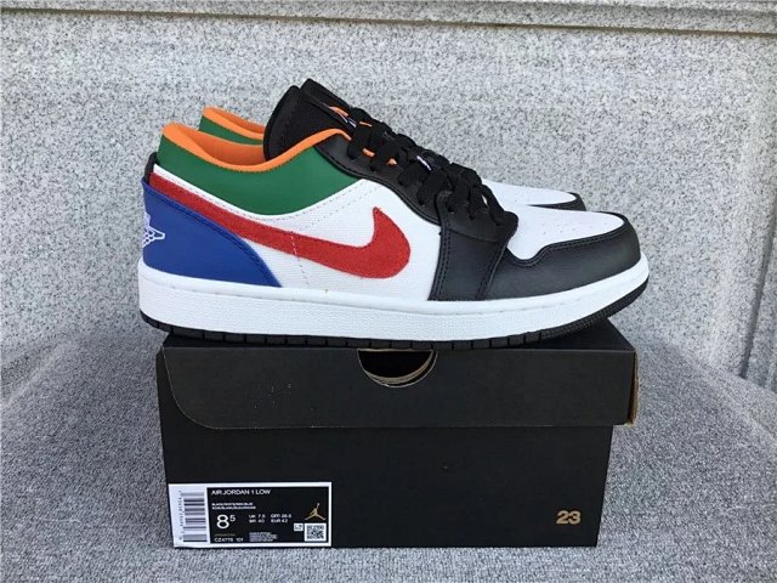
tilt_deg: -19.0
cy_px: 292
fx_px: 696
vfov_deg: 45.4
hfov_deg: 58.4
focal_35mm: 31
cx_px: 388
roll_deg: -1.1
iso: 25
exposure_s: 1/334
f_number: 2.4
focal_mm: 3.3
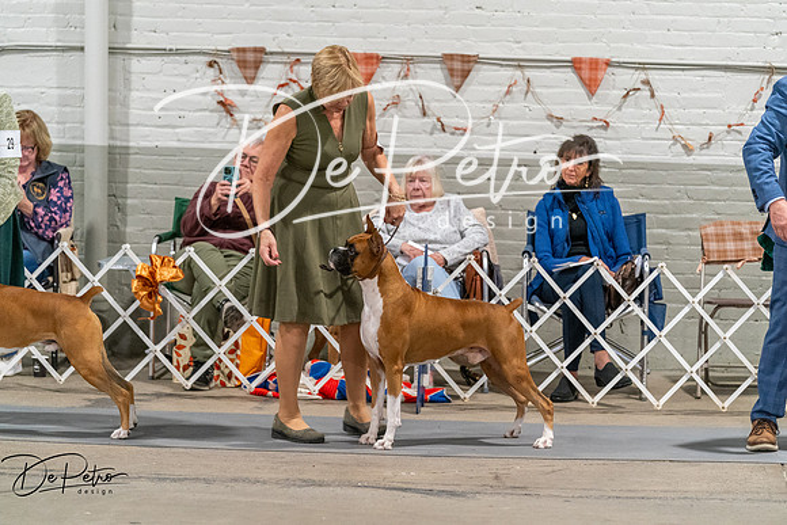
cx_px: 394
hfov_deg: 14.2
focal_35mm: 144
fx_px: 3149
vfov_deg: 9.5
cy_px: 262
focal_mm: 144
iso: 6400
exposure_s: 1/250
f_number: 3.5
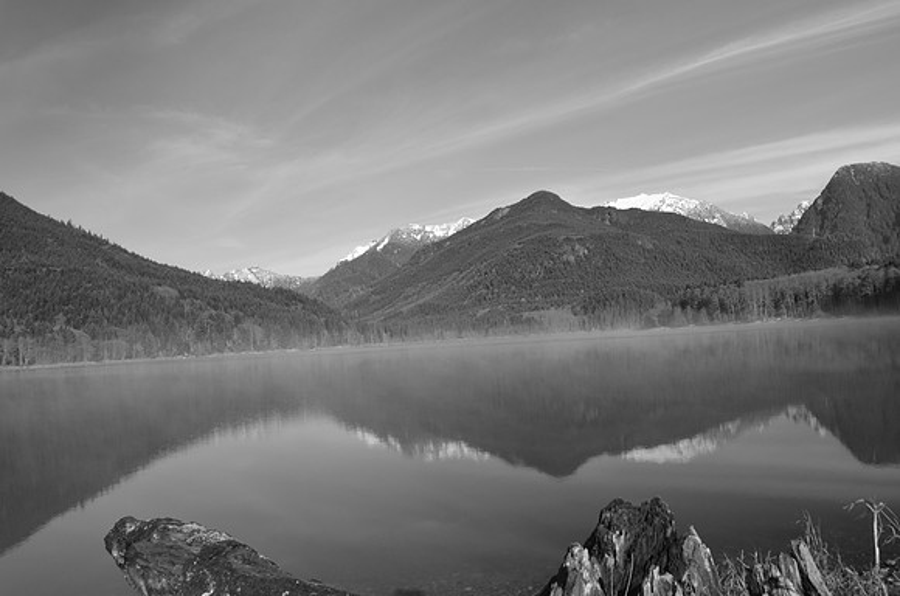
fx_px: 748
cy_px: 298
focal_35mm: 30
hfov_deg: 62.0
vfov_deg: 43.4
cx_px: 450
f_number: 10
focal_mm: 20
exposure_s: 1/60
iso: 400
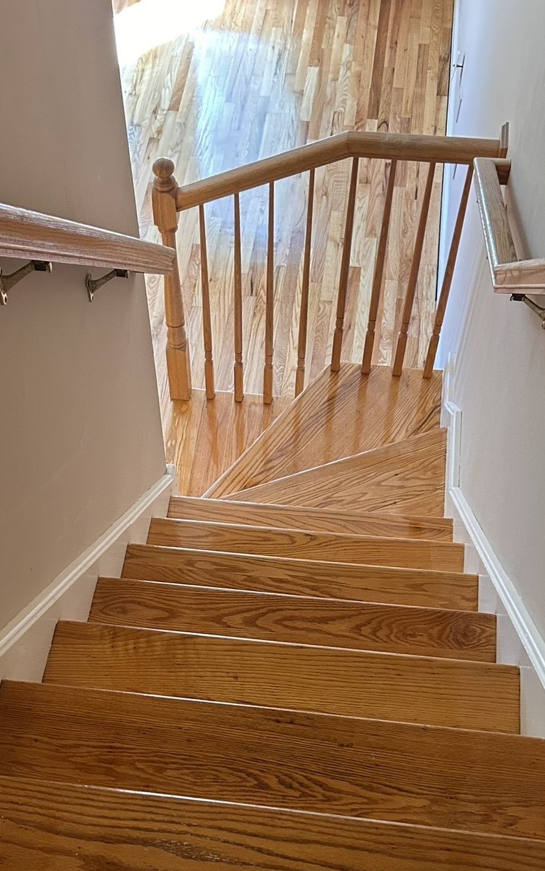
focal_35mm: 42
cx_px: 230
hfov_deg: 30.5
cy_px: 662
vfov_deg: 45.4
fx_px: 998
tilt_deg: -61.5
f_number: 1.5
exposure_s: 1/60
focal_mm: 5.7
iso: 250
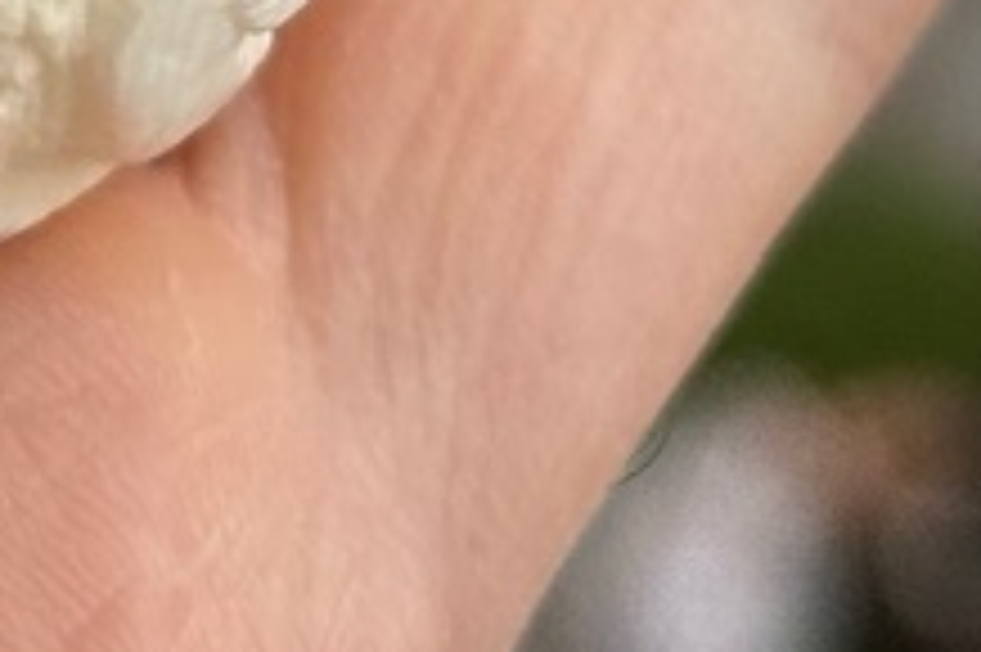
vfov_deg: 4.5
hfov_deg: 6.9
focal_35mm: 293
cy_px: -1223
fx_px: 7978
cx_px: -716
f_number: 1.78
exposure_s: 1/1019
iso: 64
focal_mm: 6.86
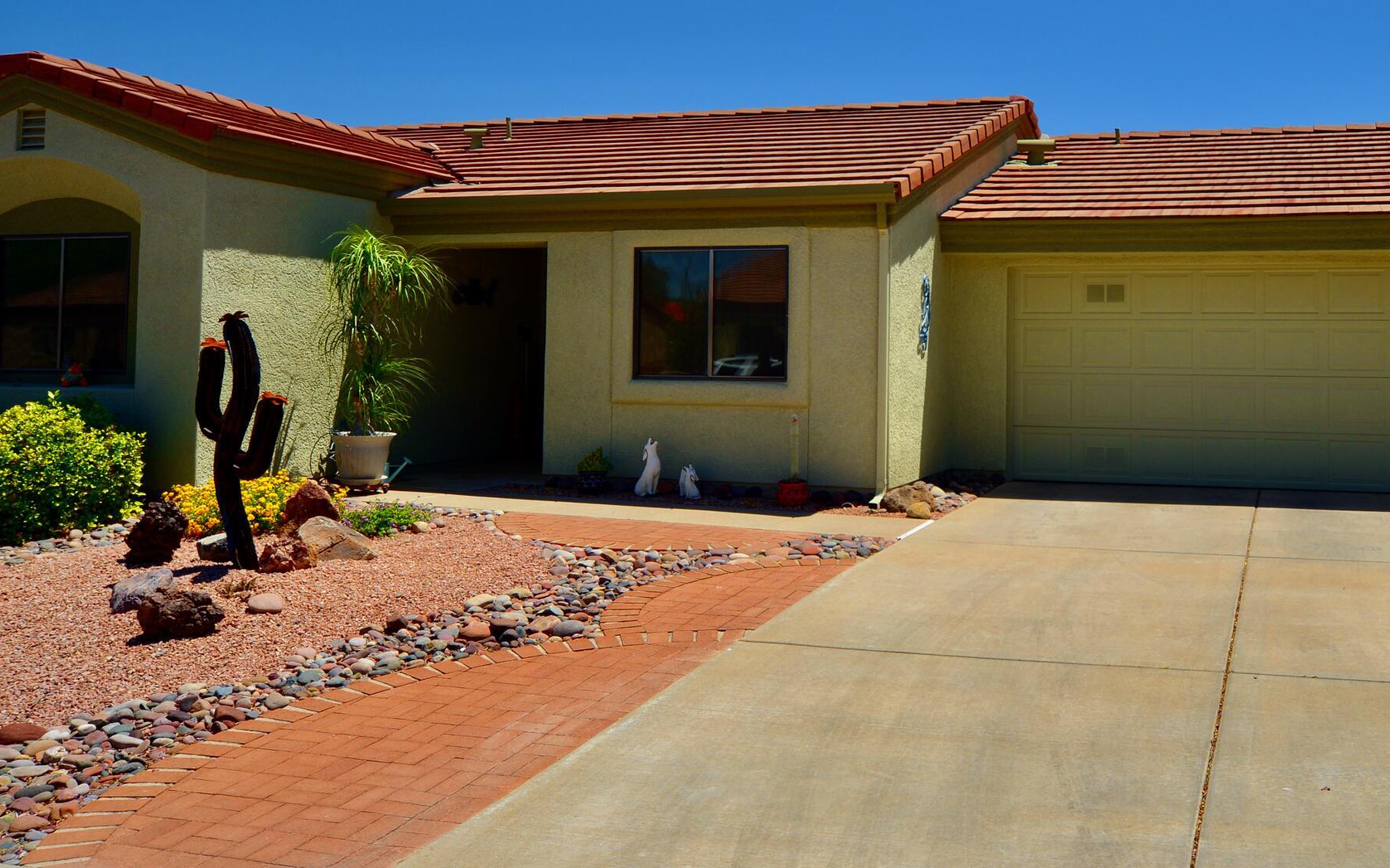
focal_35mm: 34
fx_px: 1288
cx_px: 953
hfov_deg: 55.2
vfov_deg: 36.9
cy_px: 303
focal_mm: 20
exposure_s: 1/500
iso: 160
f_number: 9
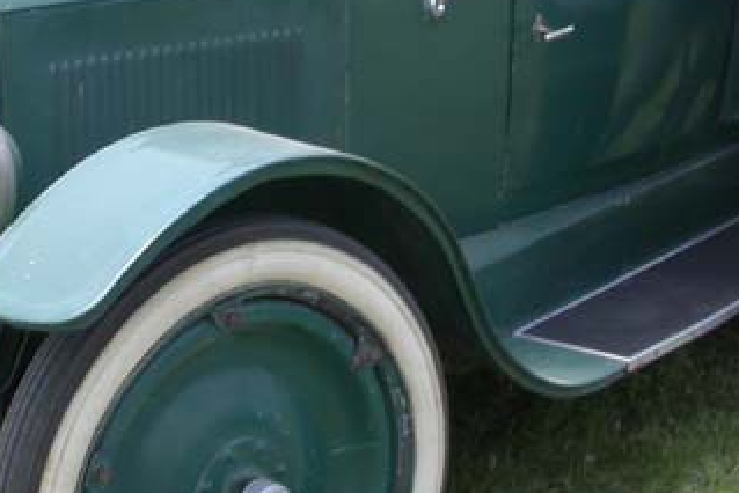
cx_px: 234
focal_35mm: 99
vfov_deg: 13.8
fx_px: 2033
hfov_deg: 20.5
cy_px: 181
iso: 100
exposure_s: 1/176
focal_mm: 7.85
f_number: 5.3
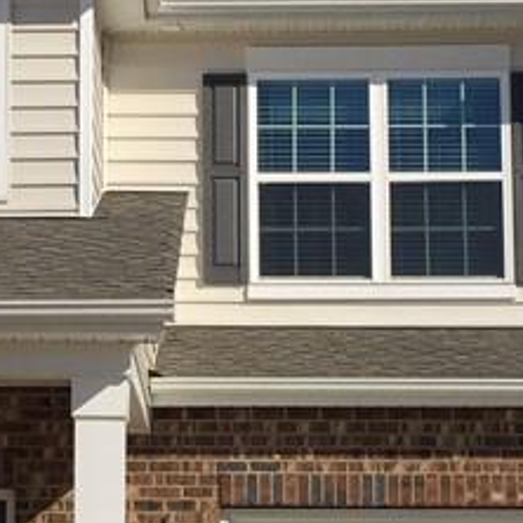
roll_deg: -0.7
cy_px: 351
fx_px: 2017
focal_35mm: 118
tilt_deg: +9.0
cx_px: 158
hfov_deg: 14.7
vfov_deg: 14.7
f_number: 2.2
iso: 32
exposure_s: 1/3968
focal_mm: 4.15
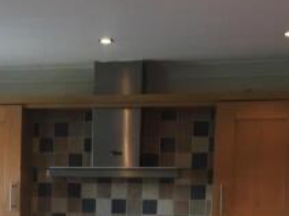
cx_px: 38
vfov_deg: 17.4
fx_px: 668
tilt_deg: -6.1
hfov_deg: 23.9
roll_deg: -0.7
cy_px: 269
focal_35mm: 80
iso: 64
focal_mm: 4.15
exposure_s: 1/33
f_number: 2.2
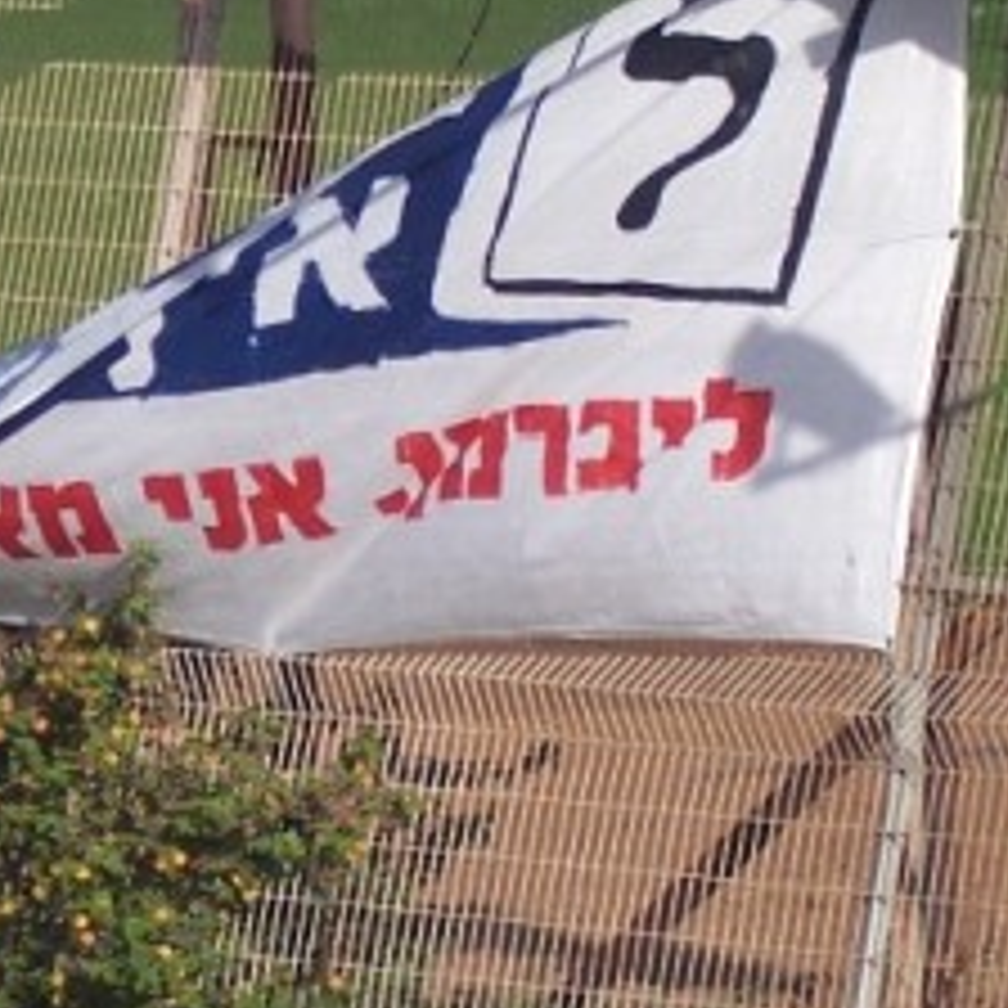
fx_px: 8236
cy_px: 342
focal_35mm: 250
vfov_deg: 7.0
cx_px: 220
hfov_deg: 7.0
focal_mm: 22
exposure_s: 1/500
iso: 80
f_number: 4.8
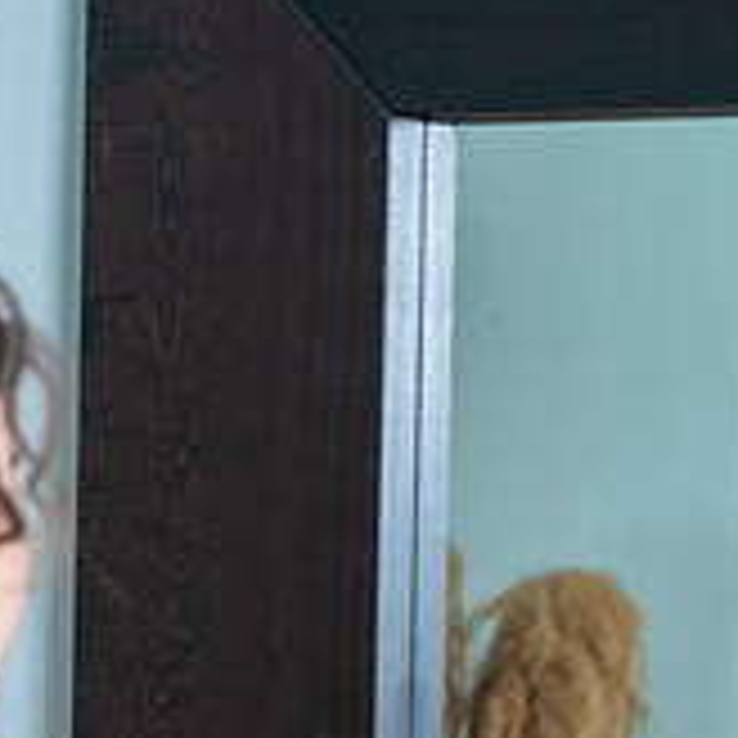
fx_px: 5234
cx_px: 361
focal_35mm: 217
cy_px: 794
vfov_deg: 8.0
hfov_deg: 8.1
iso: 2000
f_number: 4
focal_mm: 70
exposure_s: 1/60
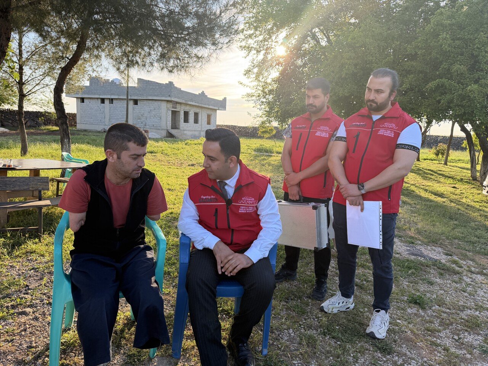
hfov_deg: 71.6
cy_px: 183
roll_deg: -2.8
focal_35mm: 24
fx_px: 338
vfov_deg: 56.8
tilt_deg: -9.0
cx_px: 244
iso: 100
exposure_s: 1/788
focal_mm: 6.76
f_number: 1.78
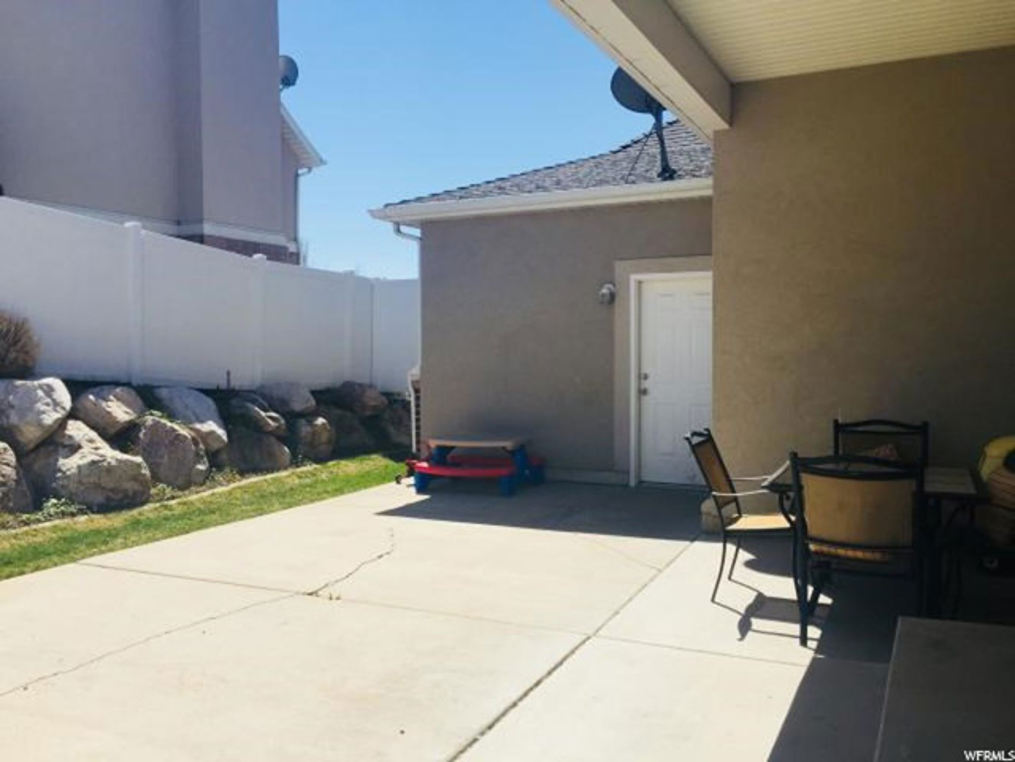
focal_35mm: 29
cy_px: 381
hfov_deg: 61.7
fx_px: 850
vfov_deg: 48.2
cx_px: 508
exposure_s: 1/1980
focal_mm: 4.15
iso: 32
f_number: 2.2
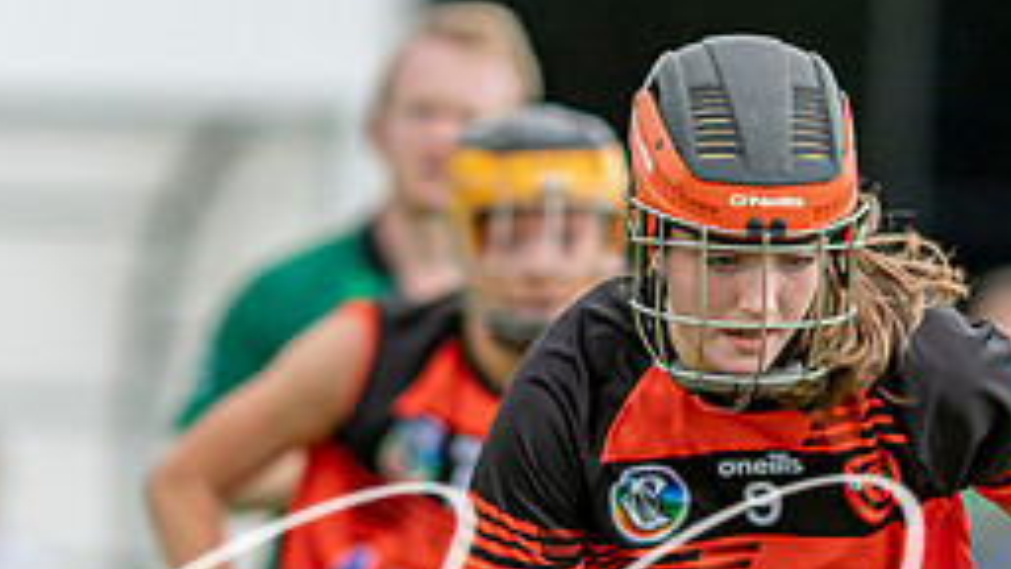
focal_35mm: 1485
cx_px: 534
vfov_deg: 0.8
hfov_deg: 1.5
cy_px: 966
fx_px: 39809
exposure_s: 1/1000
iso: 180
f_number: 2.8
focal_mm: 300
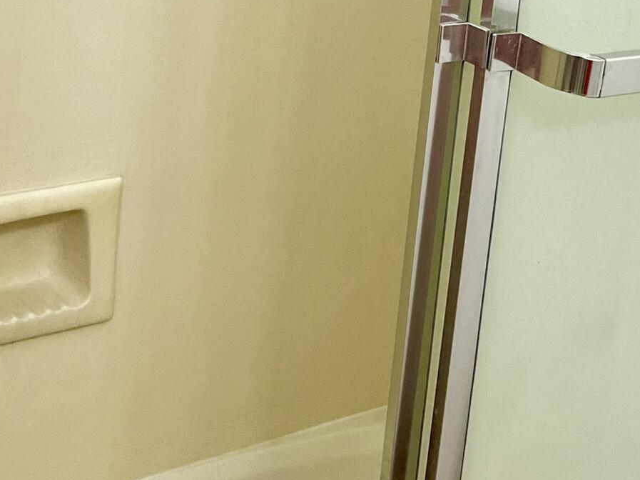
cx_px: 442
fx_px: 1608
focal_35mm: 87
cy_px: -51
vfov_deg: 16.4
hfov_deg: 22.4
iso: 100
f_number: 1.5
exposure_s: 1/120
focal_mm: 5.7
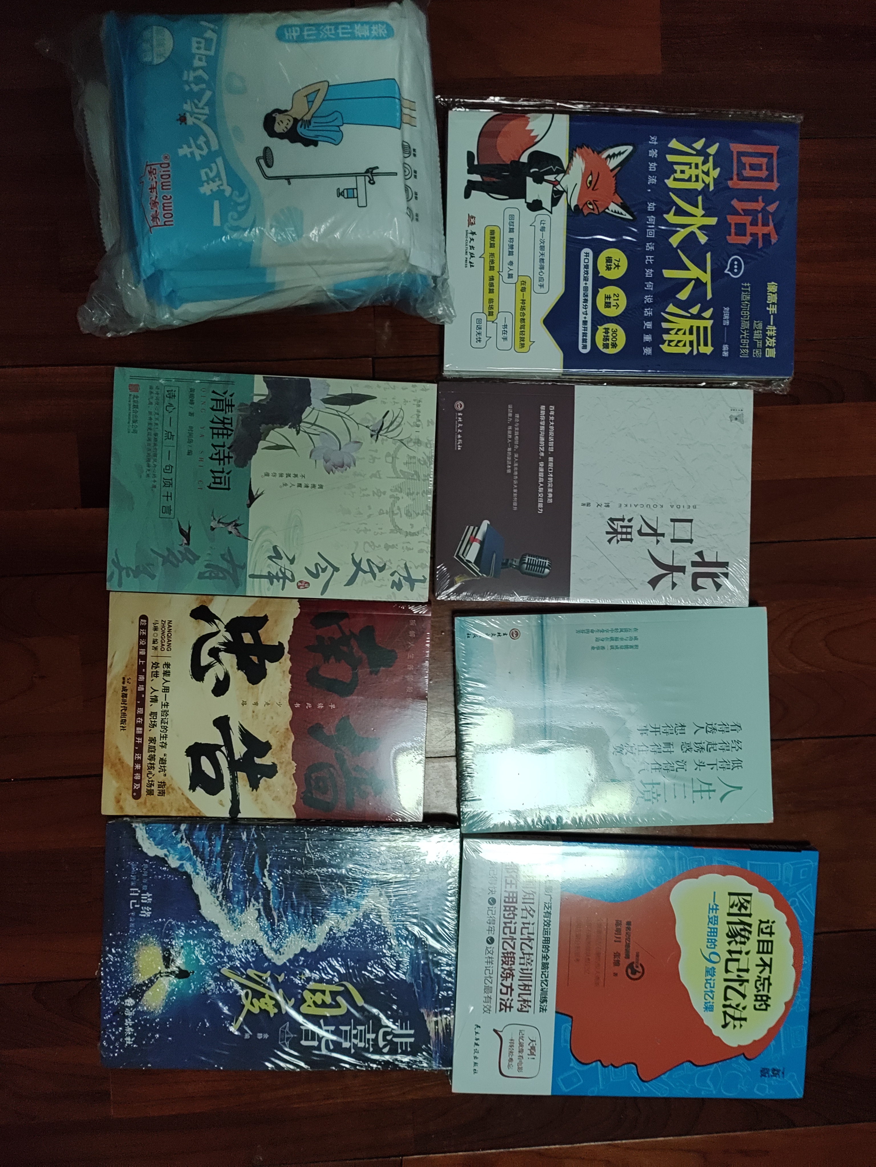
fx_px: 877
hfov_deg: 53.1
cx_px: 438
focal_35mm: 26
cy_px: 584
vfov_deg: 67.3
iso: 381
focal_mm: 4.26
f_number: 1.8
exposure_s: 1/33.3
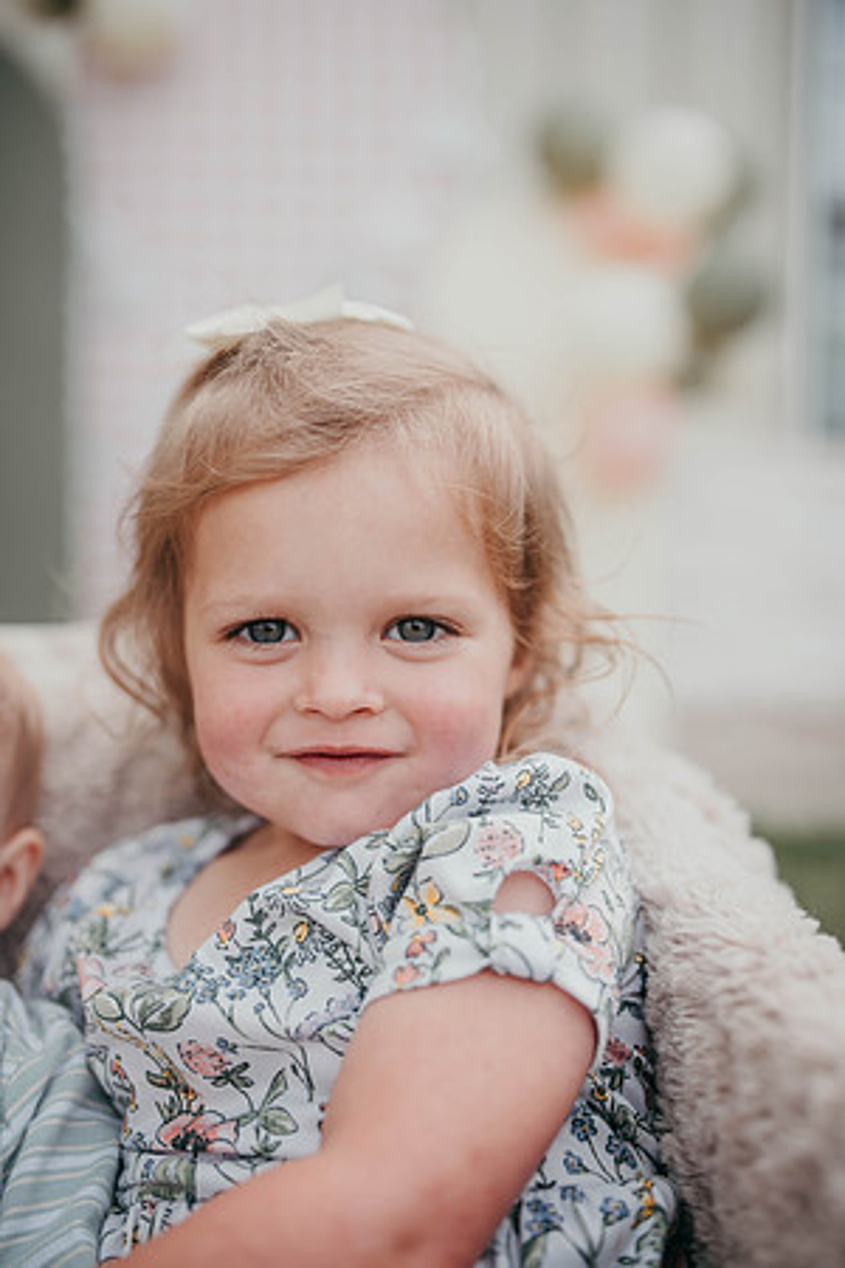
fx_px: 1232
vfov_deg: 54.4
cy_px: 634
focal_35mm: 35
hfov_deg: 37.9
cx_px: 422
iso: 50
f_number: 1.8
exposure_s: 1/1000
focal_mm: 35
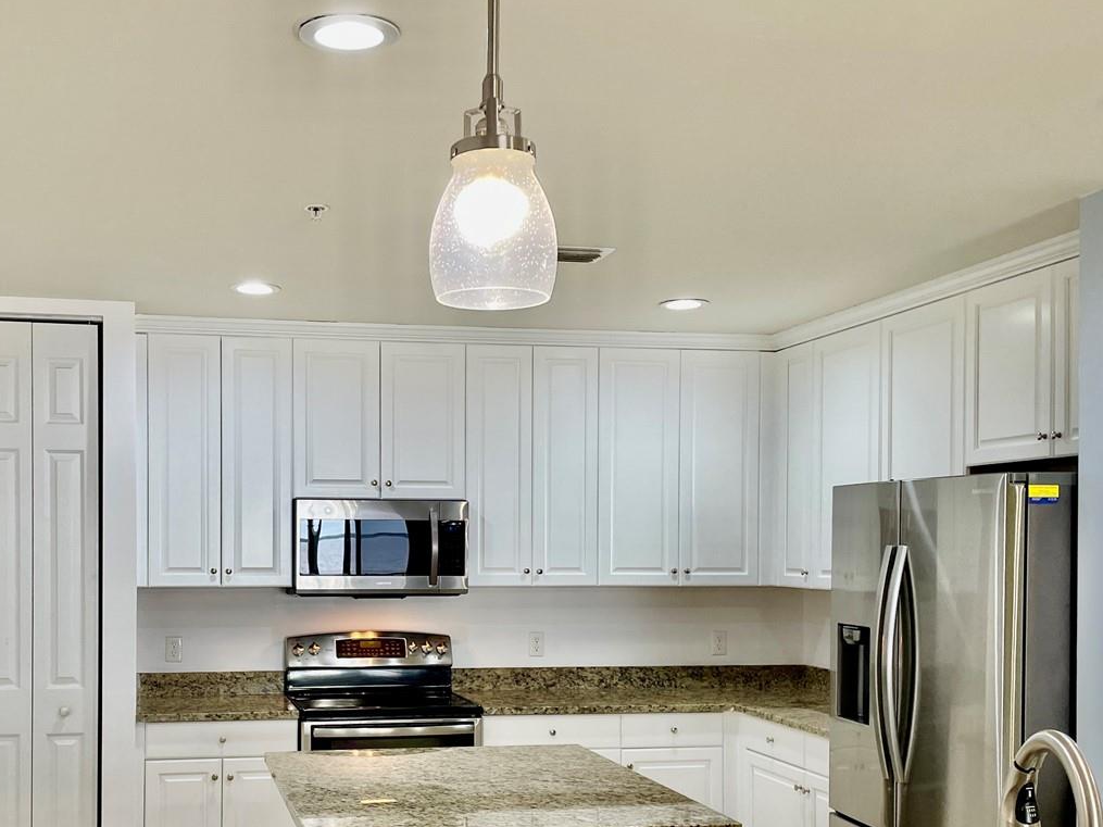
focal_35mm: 41
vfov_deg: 34.7
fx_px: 1306
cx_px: 409
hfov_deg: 45.4
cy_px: 576
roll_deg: +0.2
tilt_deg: +0.0
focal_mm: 4.2
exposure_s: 1/120
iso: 100
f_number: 1.6
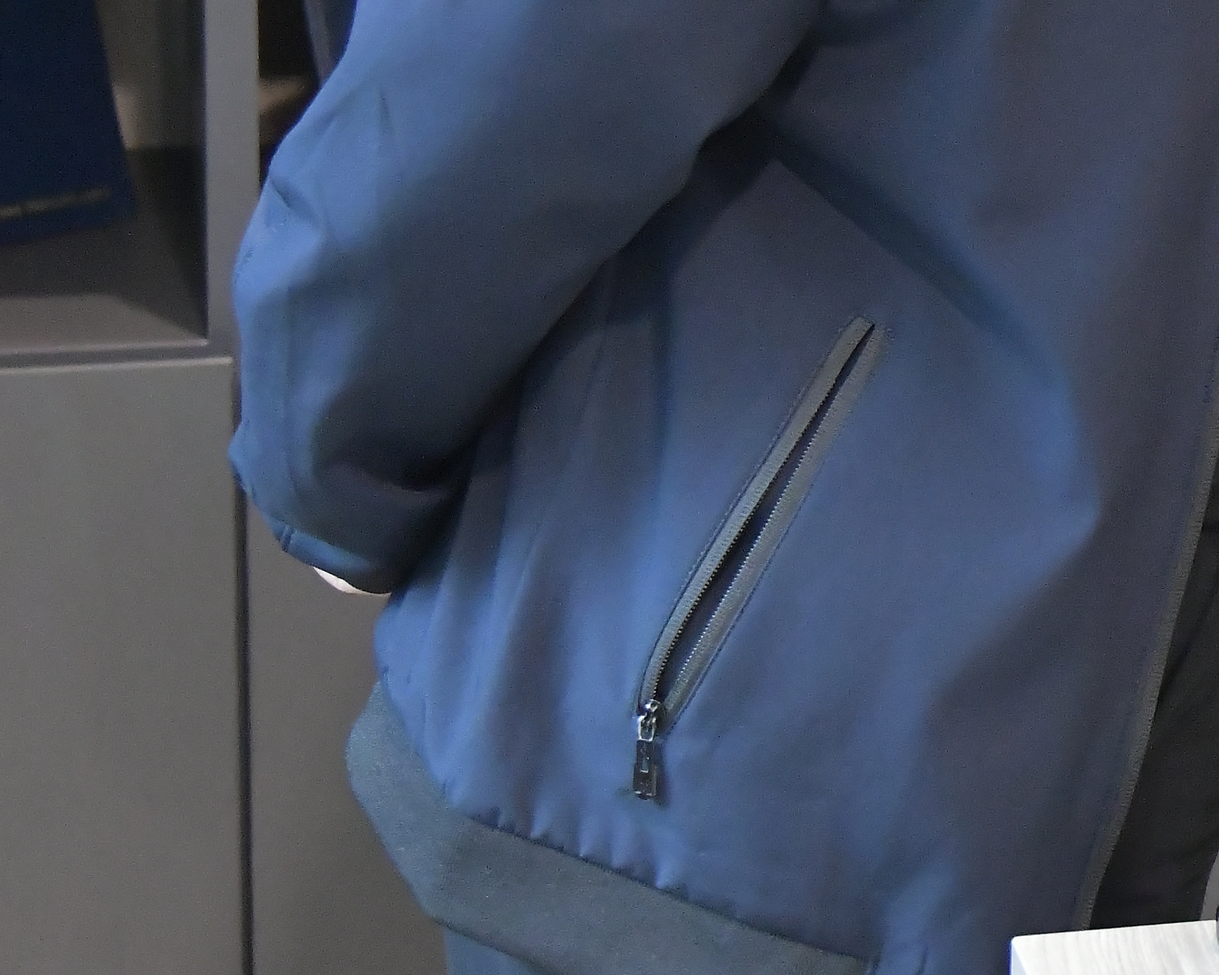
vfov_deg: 11.0
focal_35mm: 137
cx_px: 1840
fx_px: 4943
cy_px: -262
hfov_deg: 13.3
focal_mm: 40
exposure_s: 1/125
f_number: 4.5
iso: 5000
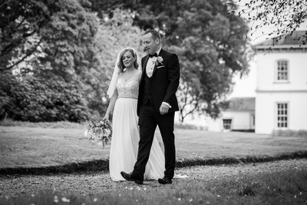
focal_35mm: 109
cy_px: 102
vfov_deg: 12.5
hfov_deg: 18.7
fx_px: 932
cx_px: 154
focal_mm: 102
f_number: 2.8
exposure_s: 1/640
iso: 160
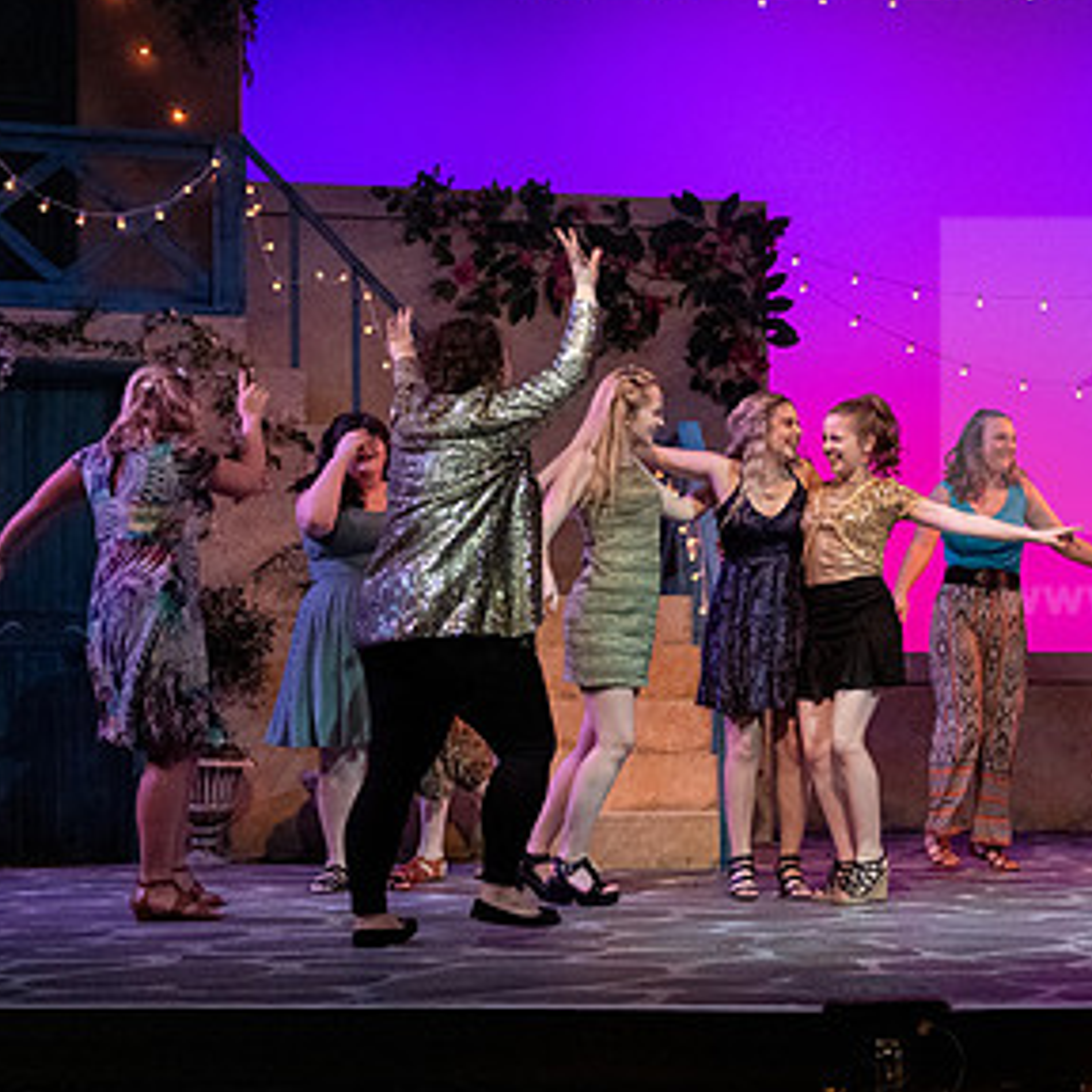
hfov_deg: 23.7
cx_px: 827
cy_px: 677
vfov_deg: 23.9
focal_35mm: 72
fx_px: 2570
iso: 6400
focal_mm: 42
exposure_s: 1/400
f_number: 3.2
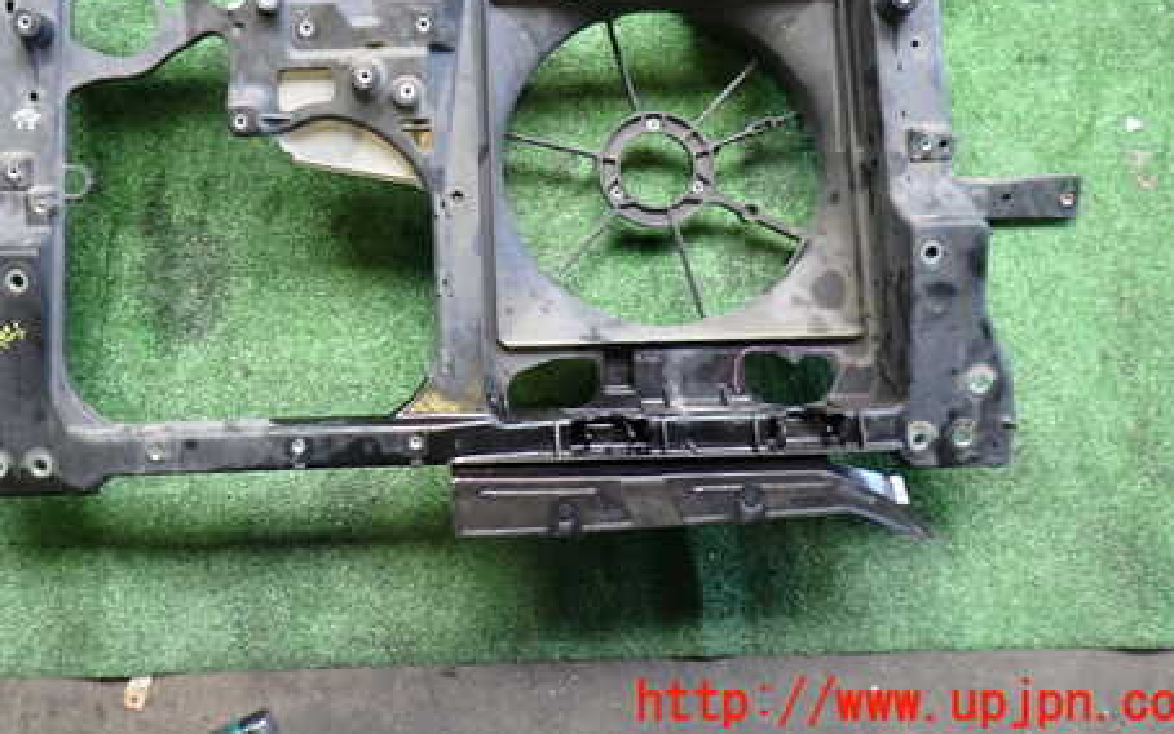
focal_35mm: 35
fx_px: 1120
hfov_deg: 54.7
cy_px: 155
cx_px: 445
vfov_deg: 35.2
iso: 200
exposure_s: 1/80
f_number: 2
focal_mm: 4.5
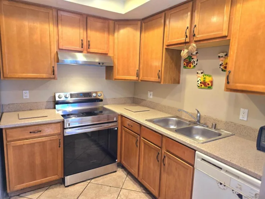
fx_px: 176
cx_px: 132
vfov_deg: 58.9
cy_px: 100
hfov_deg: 73.9
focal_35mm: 23
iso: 250
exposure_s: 1/120
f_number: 1.8
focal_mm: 5.4
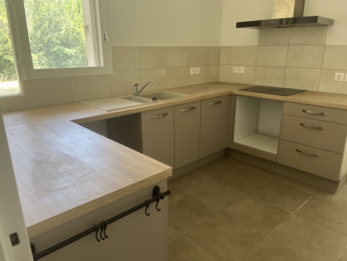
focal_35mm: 26
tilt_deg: -16.7
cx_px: 174
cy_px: 130
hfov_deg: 67.3
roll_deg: +0.8
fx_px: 261
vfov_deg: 53.1
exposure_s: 1/105
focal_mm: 5.1
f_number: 1.6
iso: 125
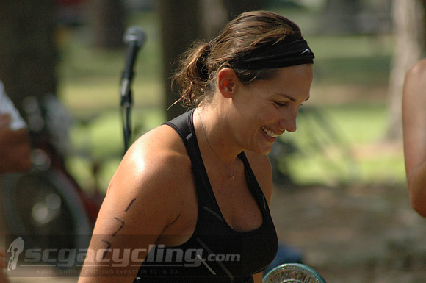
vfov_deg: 3.8
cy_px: 142
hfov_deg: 5.7
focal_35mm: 360
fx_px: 4254
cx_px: 213
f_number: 5.3
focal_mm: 240
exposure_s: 1/800
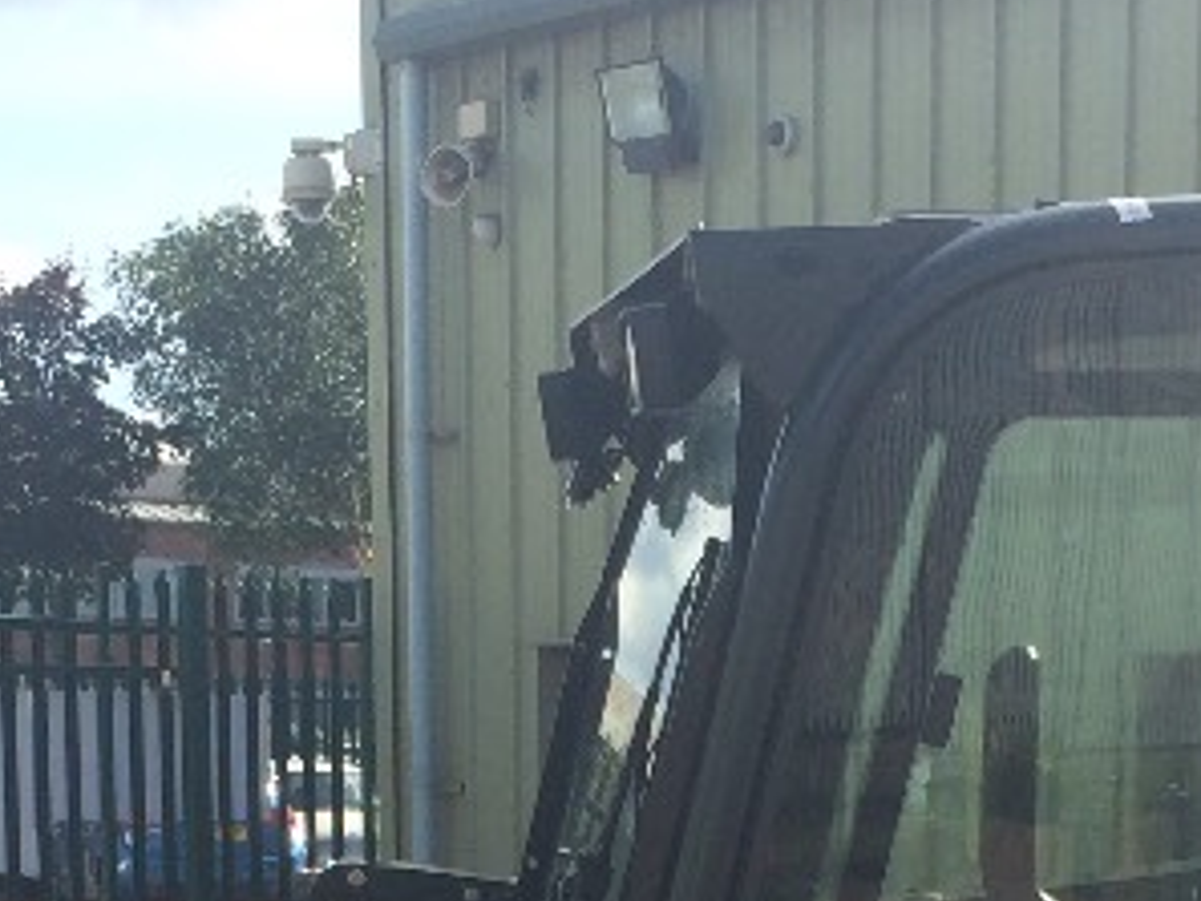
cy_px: 1390
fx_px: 3471
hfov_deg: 19.6
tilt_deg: -10.3
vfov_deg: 13.8
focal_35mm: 100
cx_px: 801
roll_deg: -0.5
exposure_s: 1/1172
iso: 32
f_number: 2.2
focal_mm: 4.15
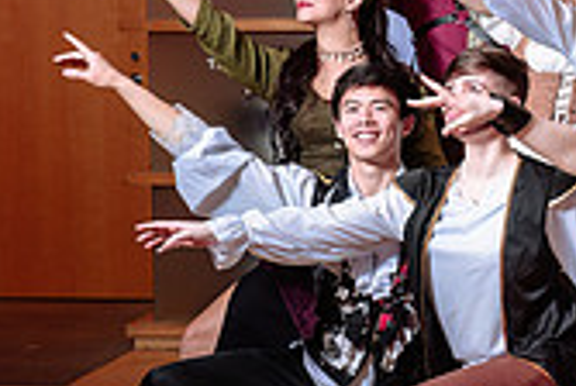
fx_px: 1523
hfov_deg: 19.7
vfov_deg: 14.4
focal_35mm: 95
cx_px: 745
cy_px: 92
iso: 320
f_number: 4.5
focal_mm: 24
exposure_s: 1/125
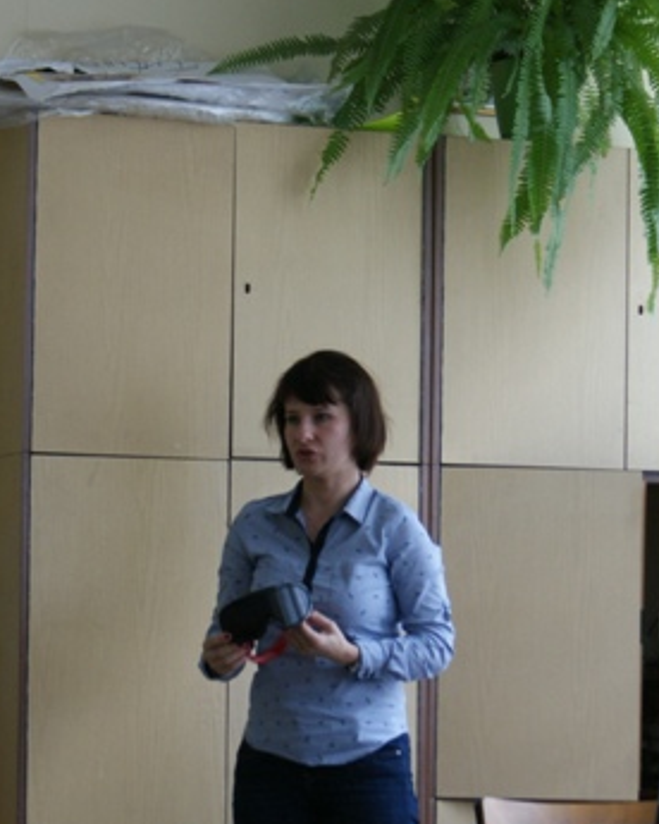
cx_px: 294
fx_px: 3508
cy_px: 478
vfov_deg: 13.4
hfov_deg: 10.7
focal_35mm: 144
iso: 400
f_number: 5.6
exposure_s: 1/30
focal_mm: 55
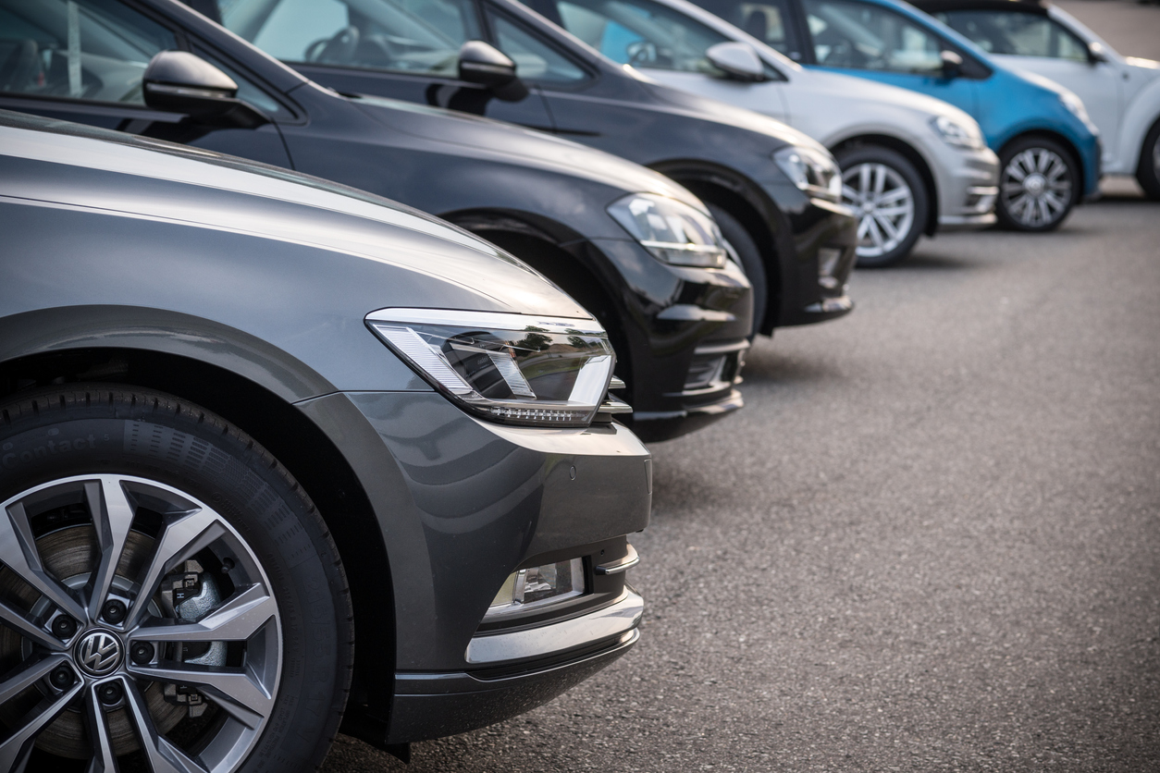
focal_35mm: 90
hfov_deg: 22.6
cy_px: 386
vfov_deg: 15.2
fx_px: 2900
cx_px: 580
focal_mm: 60
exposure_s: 1/250
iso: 100
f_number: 4
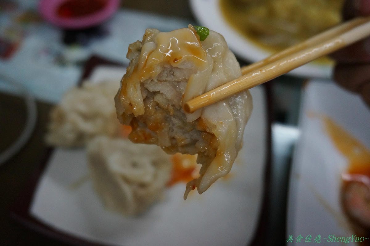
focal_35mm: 38
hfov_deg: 51.3
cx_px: 185
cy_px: 123
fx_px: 385
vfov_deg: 35.4
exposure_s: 1/160
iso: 2000
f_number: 4.5
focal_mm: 25
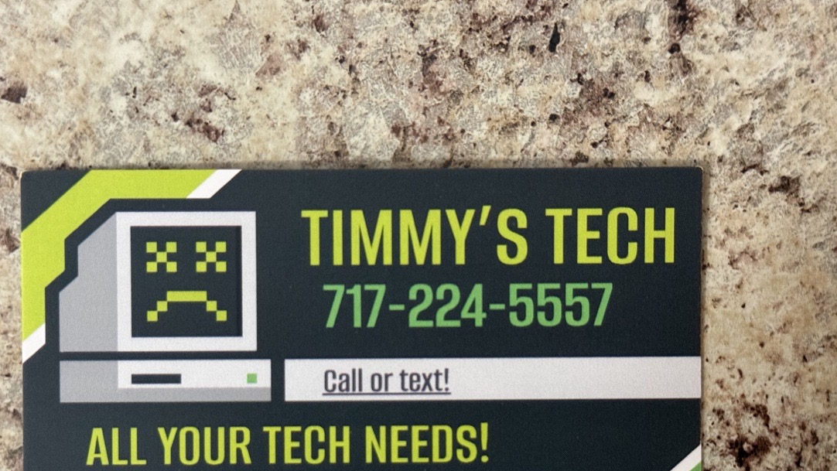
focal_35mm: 58
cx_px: 401
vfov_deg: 20.6
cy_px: 342
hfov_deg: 36.0
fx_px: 1287
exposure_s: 1/40
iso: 320
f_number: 1.78
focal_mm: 6.76
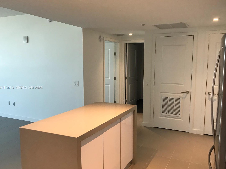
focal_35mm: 31
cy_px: 88
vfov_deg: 45.4
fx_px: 202
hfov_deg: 58.3
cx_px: 119
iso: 40
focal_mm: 3.99
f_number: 1.8
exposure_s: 1/30
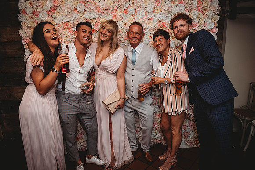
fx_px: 170
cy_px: 85
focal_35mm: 24
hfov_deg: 73.7
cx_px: 128
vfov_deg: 53.2
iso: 400
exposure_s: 1/100
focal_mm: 24
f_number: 4
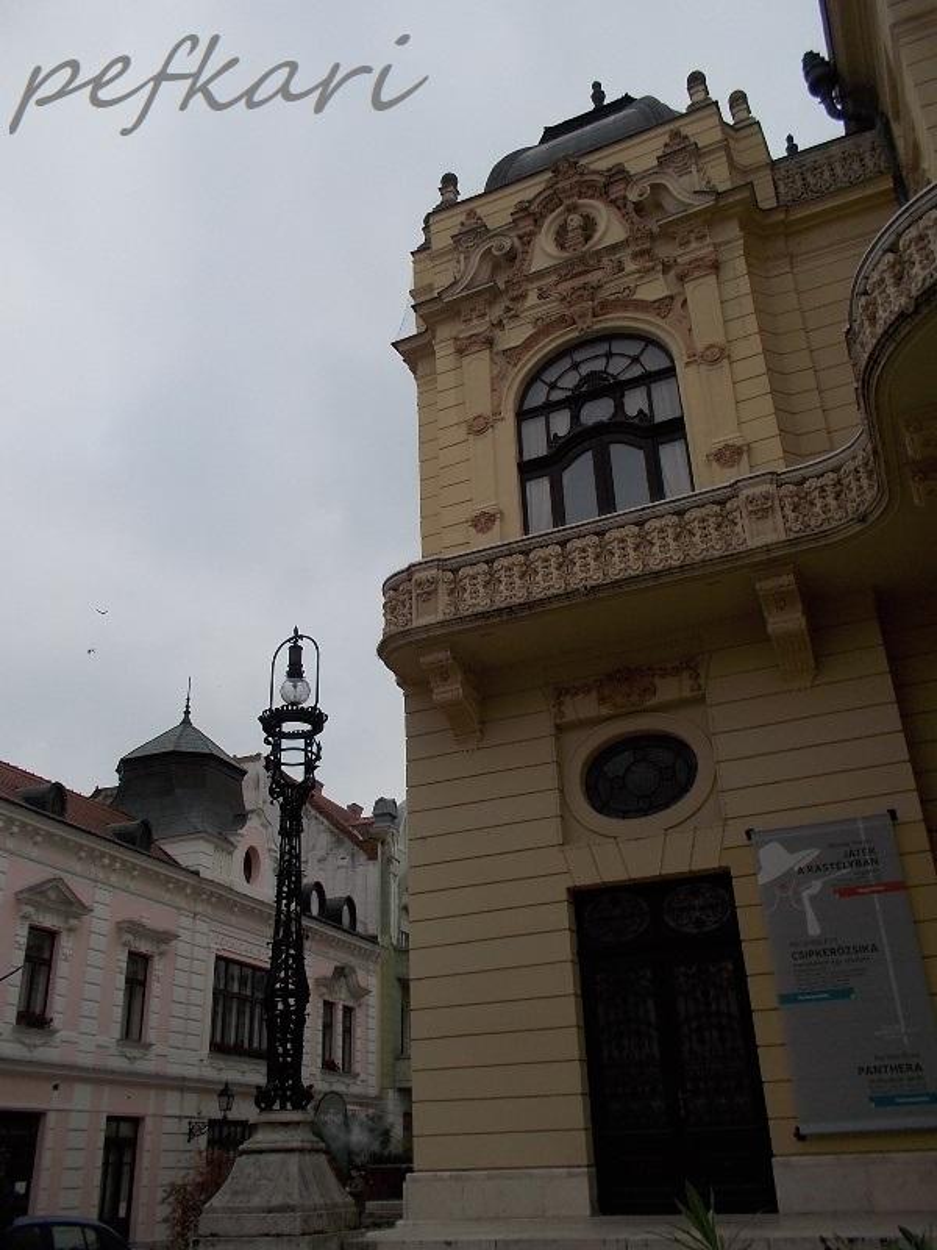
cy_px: 625
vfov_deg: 61.7
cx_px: 468
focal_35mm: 29
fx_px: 1047
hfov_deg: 48.2
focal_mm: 4.1
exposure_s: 1/640
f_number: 3.3
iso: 80
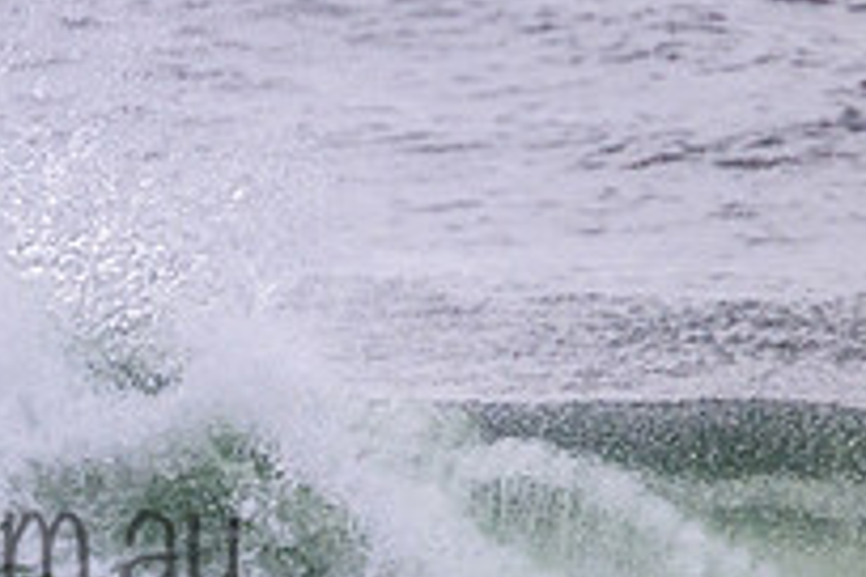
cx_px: -208
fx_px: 54650
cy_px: 494
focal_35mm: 2272
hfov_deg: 0.9
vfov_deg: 0.6
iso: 2000
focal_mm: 800
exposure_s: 1/2000
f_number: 11
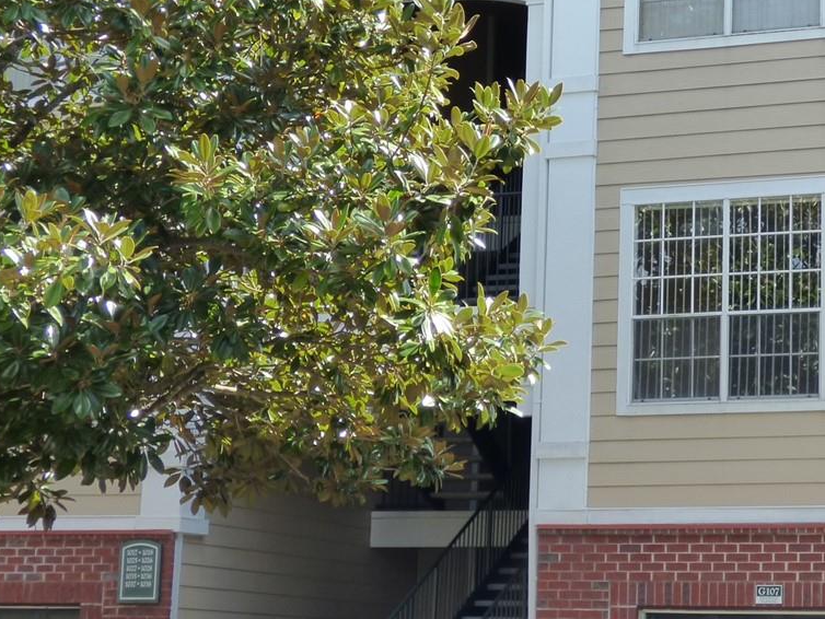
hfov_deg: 22.2
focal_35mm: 87
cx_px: 670
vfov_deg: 17.0
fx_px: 2074
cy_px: 314
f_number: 3.6
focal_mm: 7.37
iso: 200
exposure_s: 1/320
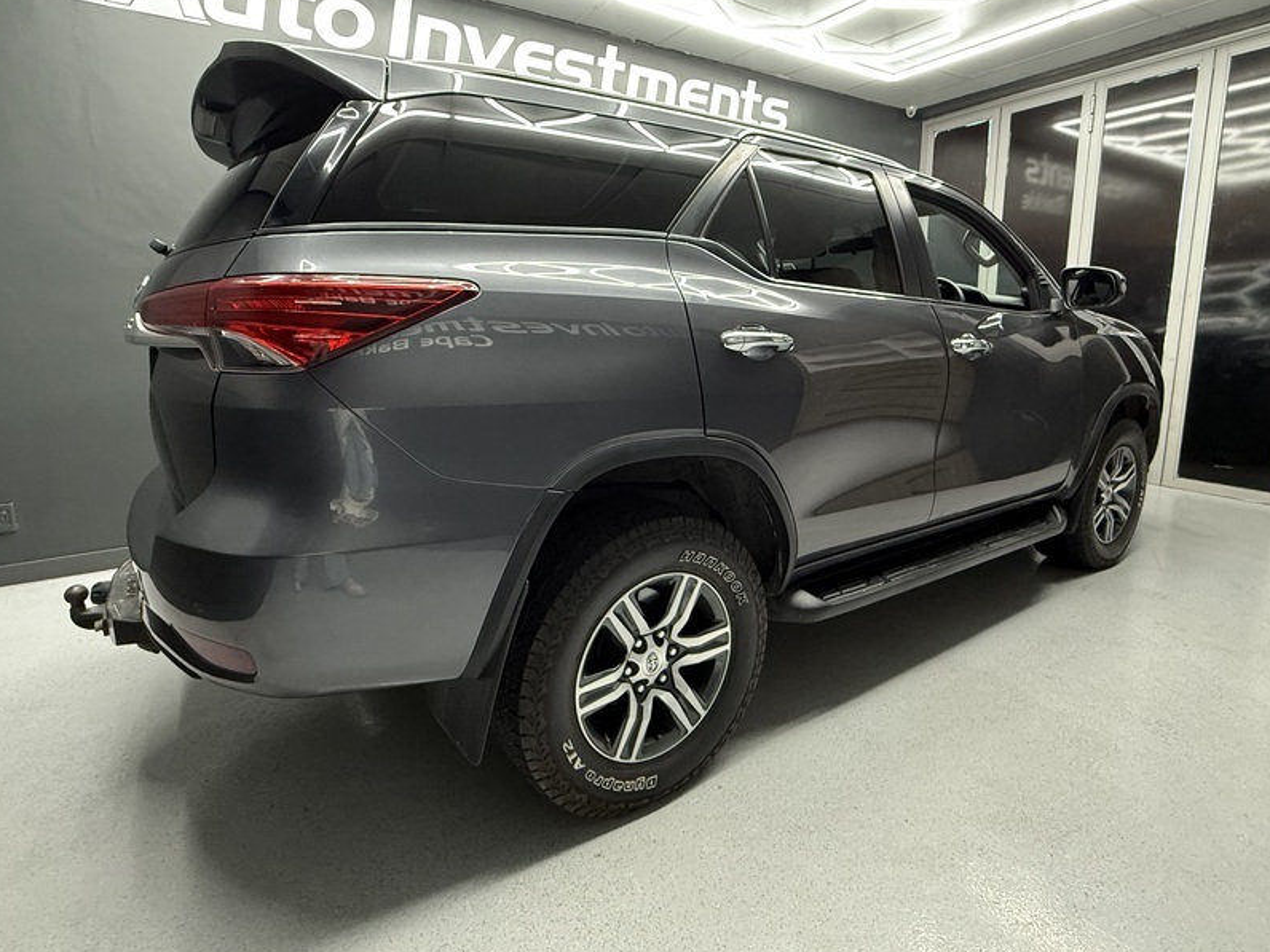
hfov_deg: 87.7
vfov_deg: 71.4
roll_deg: +1.0
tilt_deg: -9.2
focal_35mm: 18
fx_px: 660
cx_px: 621
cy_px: 423
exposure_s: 1/50
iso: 500
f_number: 2.2
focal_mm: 2.22
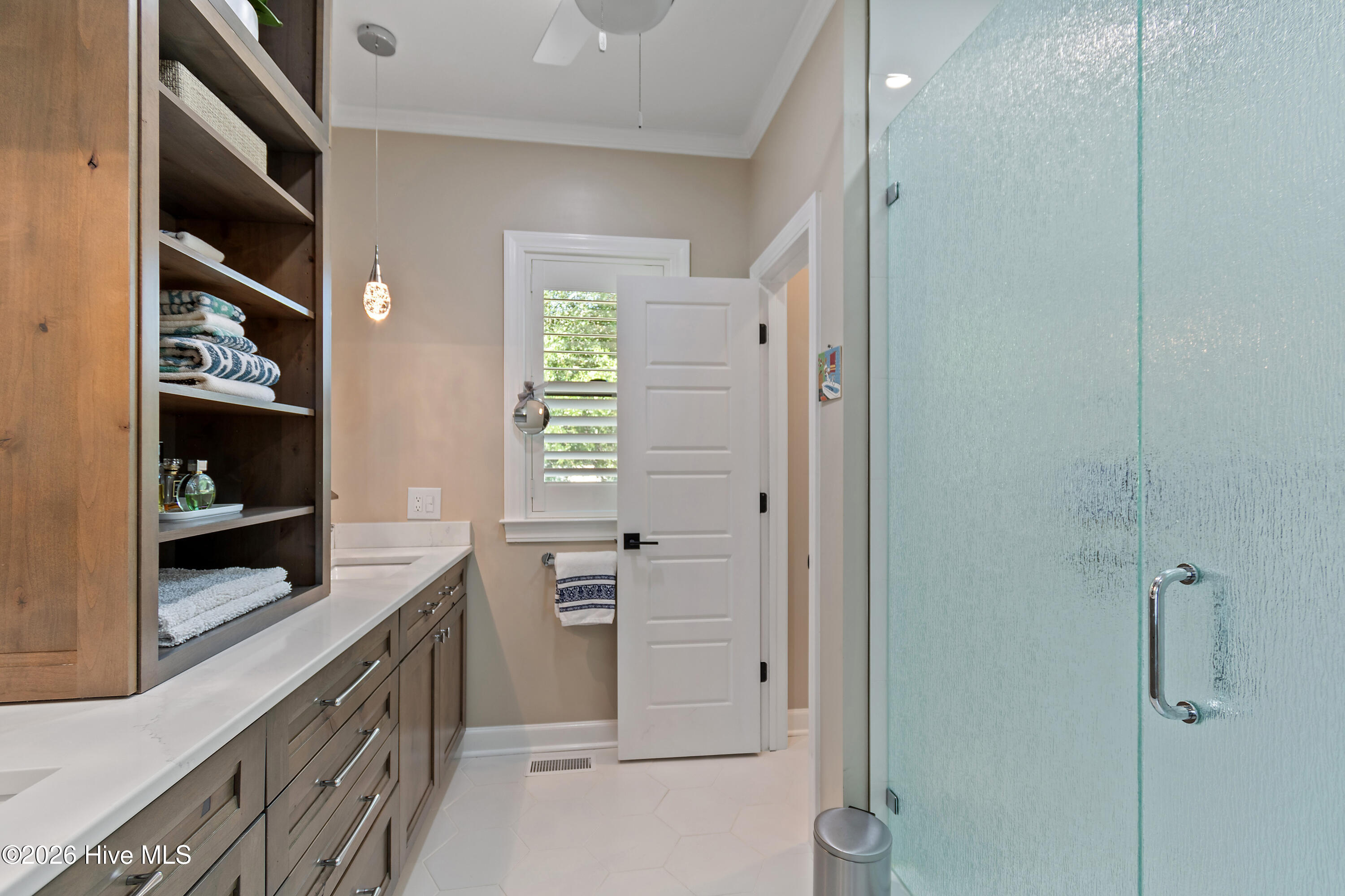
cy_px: 448
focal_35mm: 15
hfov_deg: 100.4
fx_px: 560
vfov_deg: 77.3
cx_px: 672
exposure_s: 1/6
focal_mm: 10
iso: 100
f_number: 4.5
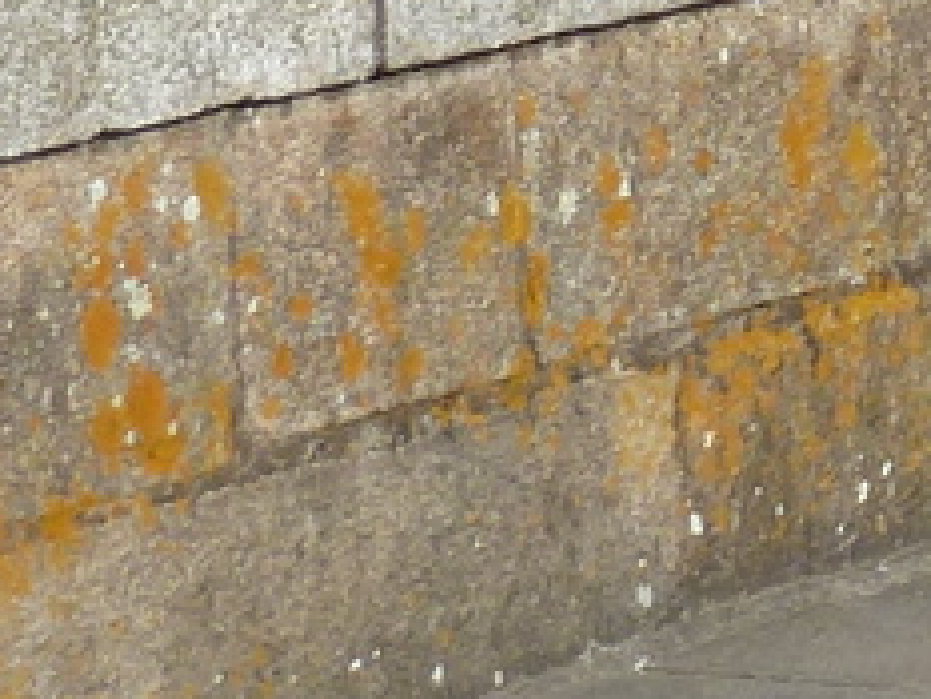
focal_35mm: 378
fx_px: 10172
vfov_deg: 3.9
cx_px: 3141
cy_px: -1050
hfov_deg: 4.9
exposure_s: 1/500
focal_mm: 9.1
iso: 80
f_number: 4.5
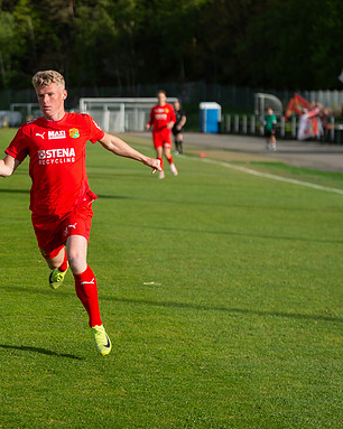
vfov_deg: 14.3
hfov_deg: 11.4
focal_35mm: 135
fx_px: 1714
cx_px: 40
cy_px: 215
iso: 160
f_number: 3.2
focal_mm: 95
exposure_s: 1/2500
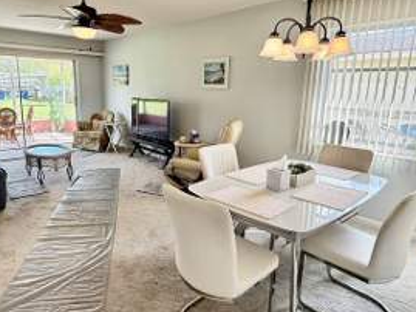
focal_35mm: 25
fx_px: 301
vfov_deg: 54.9
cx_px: 182
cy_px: 147
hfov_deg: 69.1
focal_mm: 2.22
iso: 64
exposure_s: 1/120
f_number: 2.2
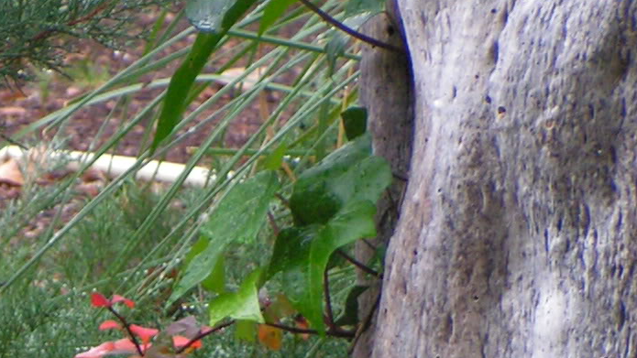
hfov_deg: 5.7
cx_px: -166
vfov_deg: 3.2
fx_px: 6402
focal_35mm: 379
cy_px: 661
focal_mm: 19.8
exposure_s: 1/80
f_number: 3.4
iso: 200
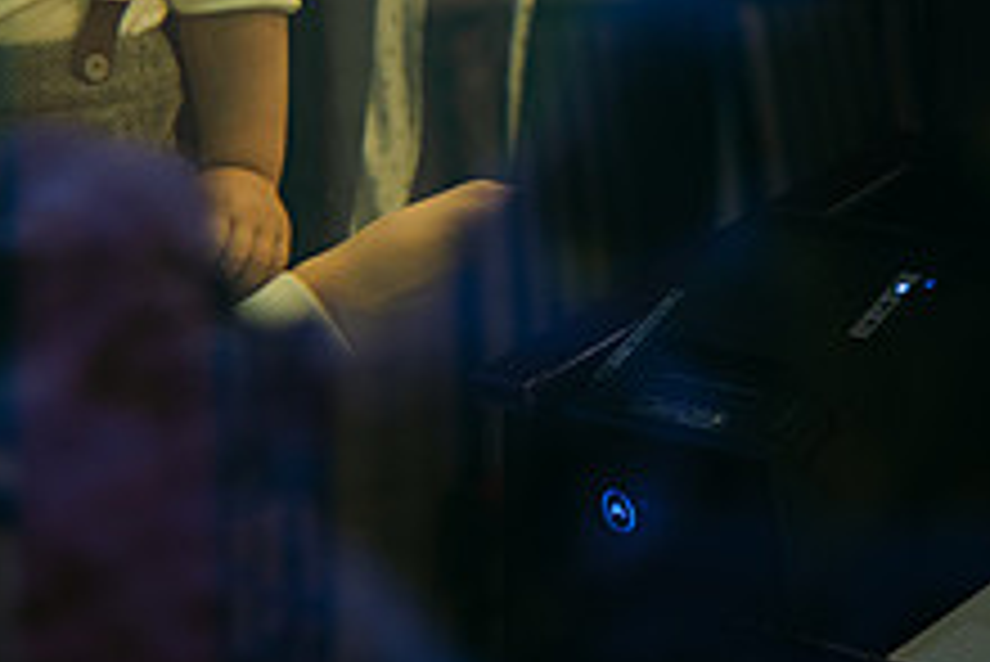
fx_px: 3632
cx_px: 117
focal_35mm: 132
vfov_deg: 10.3
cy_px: -34
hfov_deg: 15.4
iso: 200
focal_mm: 33
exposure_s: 1/125
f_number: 1.4
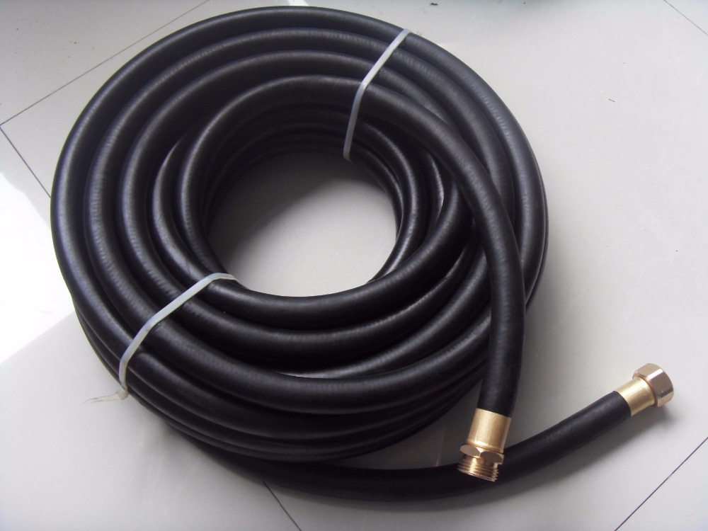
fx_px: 798
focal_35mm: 39
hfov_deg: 47.9
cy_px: 266
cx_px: 354
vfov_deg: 36.8
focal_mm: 6.6
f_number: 3.5
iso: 160
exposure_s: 1/45
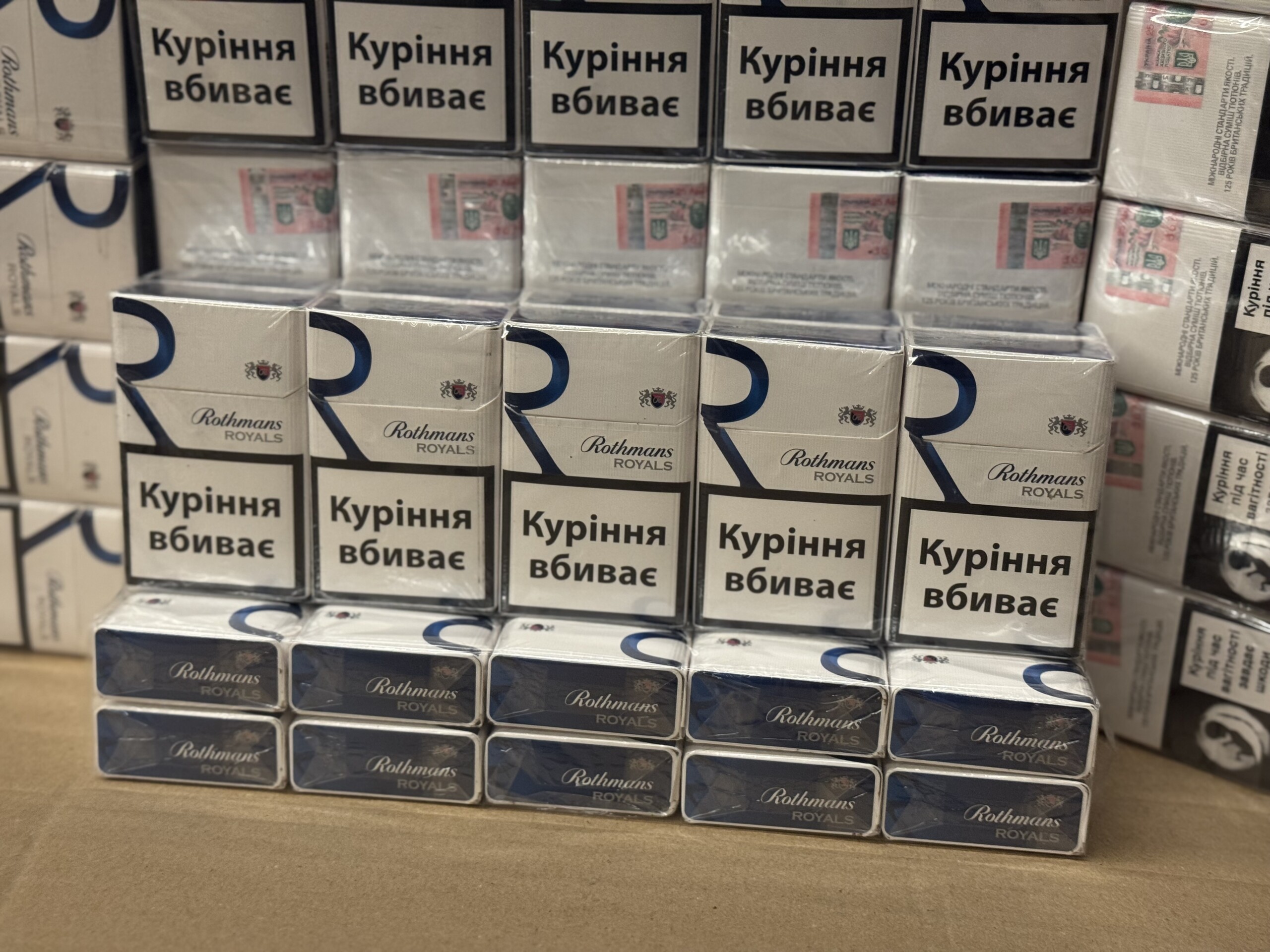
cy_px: 476
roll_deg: +0.5
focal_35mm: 48
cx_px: 635
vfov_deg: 30.3
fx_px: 1761
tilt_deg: -18.6
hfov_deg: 39.7
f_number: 1.78
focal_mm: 6.76
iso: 250
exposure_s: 1/50
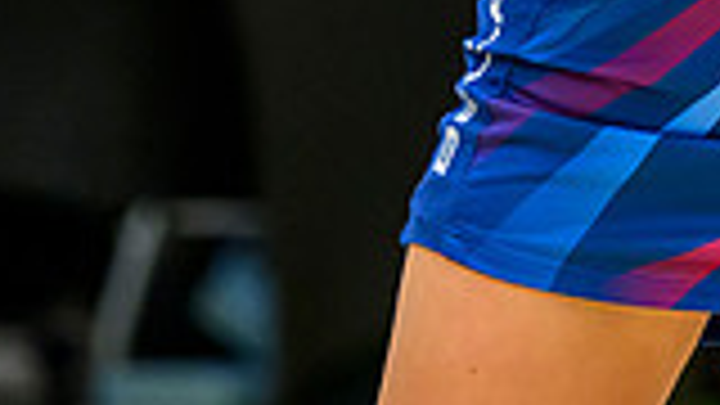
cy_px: -471
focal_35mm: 963
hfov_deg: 2.2
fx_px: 18385
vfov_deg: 1.3
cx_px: 671
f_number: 3.2
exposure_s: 1/1000
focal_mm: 200
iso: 4000
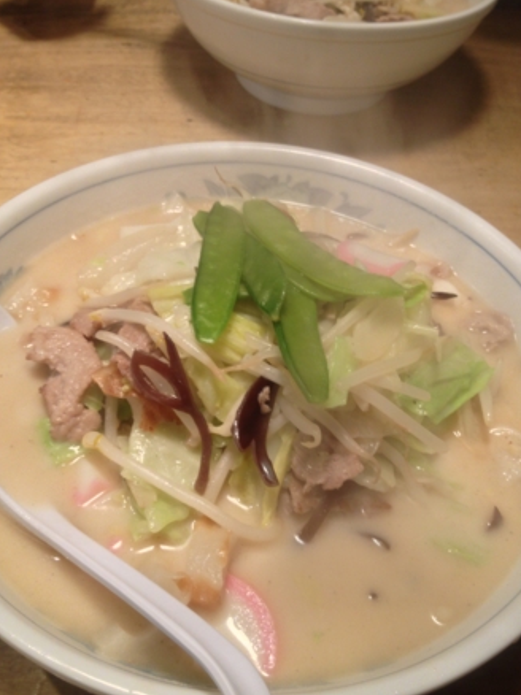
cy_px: 351
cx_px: 264
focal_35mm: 36
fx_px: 723
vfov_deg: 51.4
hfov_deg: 39.6
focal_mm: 4.28
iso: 80
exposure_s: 1/20
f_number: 2.4
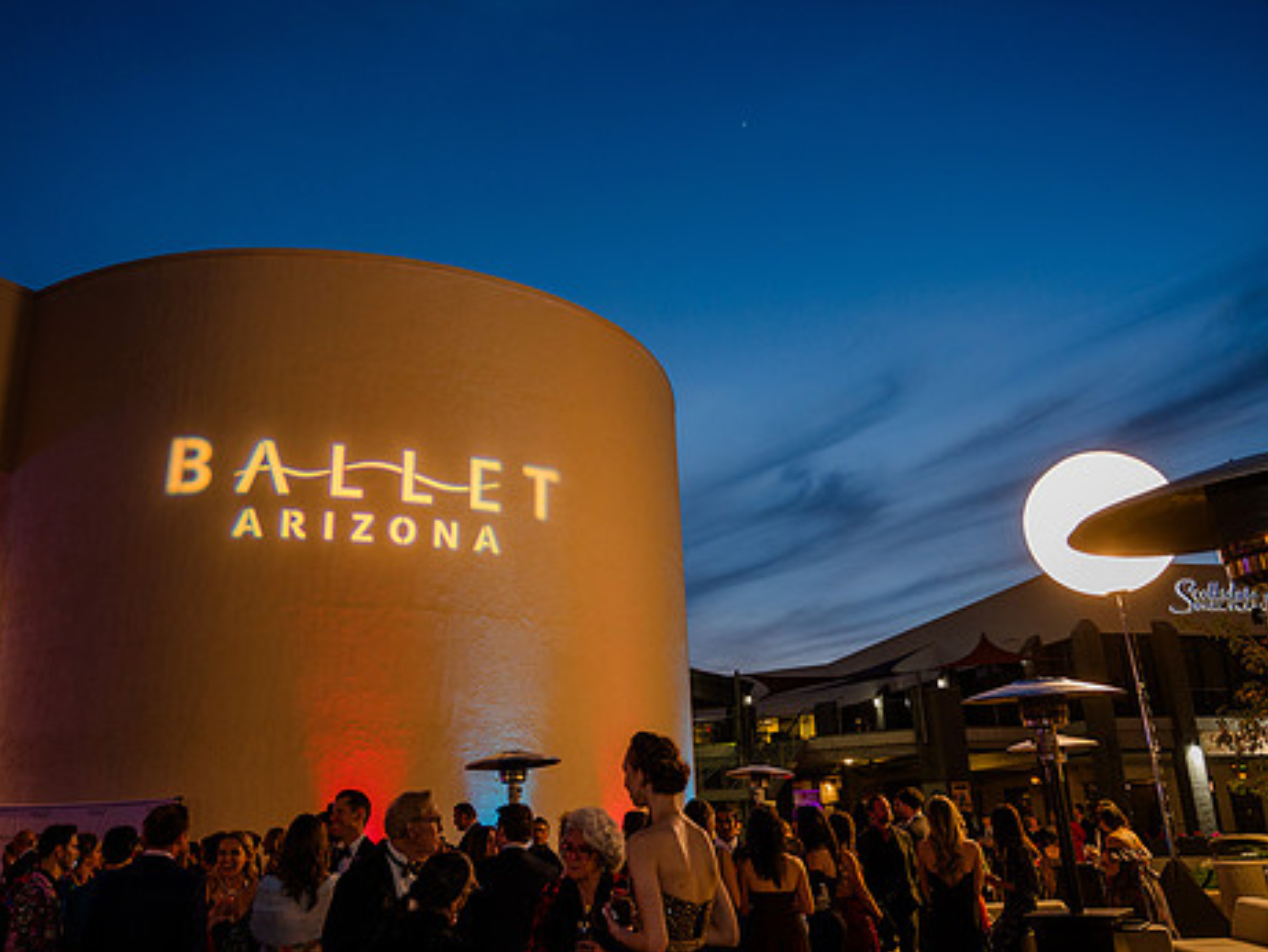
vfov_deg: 48.2
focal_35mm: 29
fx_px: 1063
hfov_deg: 61.6
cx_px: 589
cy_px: 504
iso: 400
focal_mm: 24
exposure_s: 1/15
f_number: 4
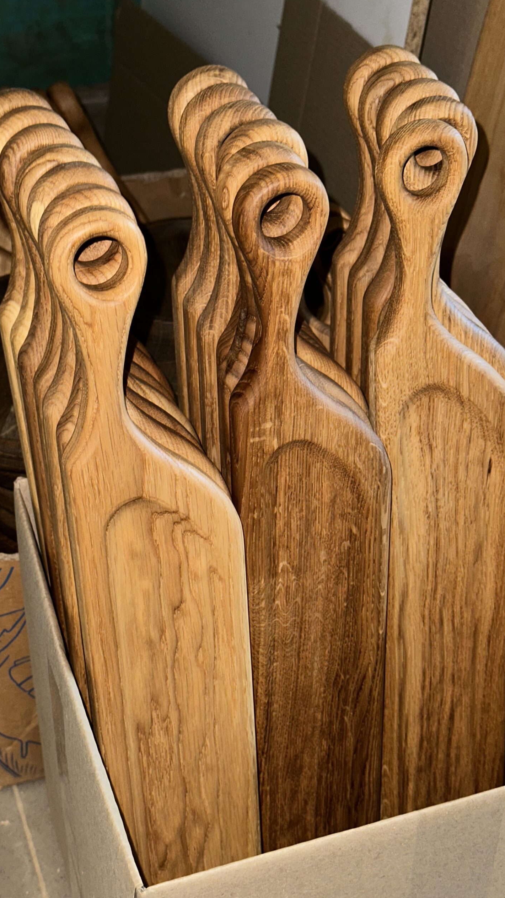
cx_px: 237
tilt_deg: -37.5
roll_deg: -0.8
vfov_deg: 39.2
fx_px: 1262
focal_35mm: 53
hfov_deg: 22.6
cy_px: 451
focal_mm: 6.86
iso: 40
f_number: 1.78
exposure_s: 1/12
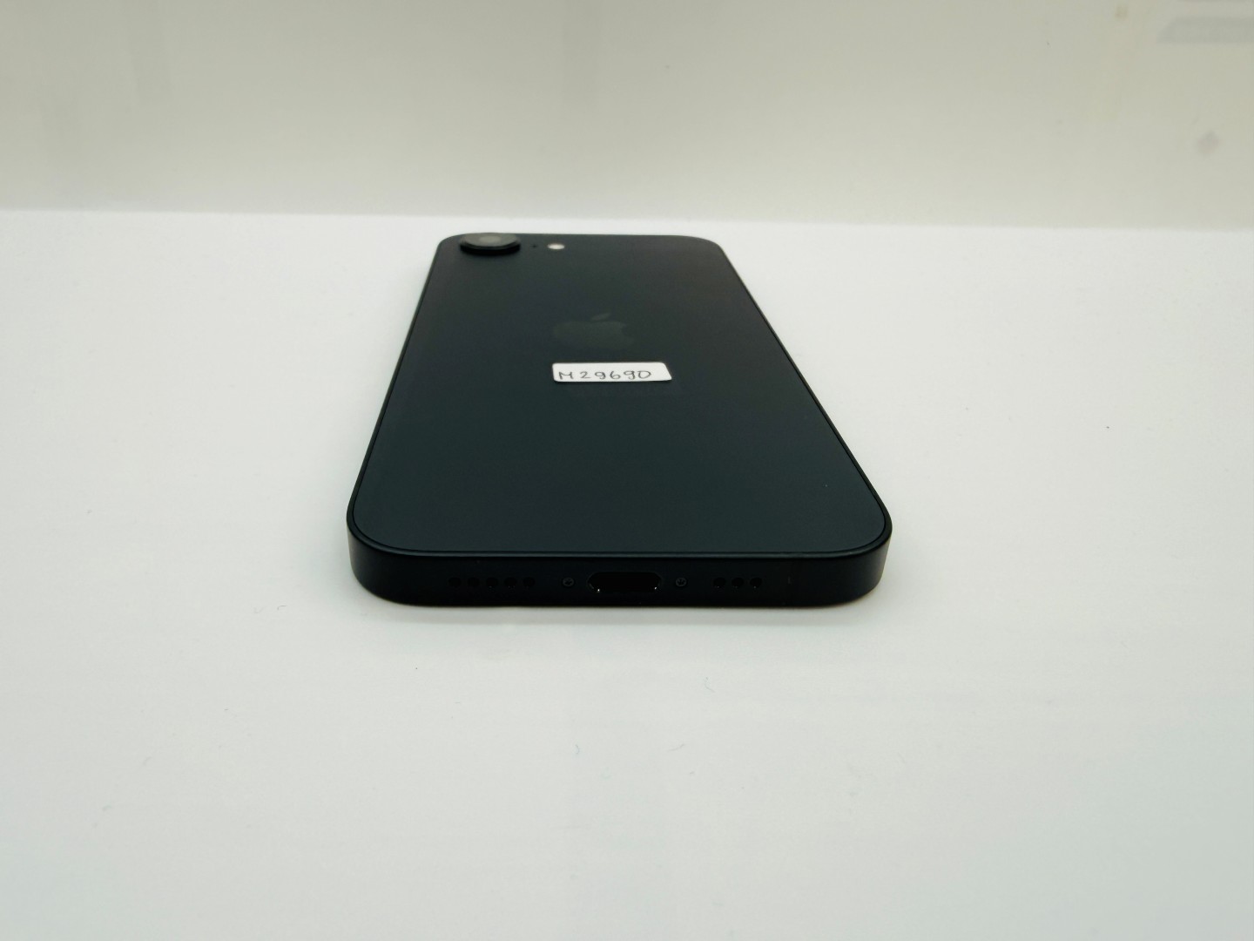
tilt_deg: -28.1
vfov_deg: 56.8
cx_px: 627
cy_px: 470
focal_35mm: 24
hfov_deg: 71.6
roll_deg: -1.3
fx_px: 869
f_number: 2.2
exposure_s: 1/123
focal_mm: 2.22
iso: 50
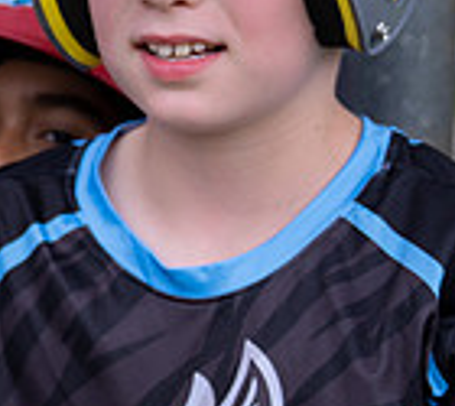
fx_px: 4257
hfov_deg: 5.9
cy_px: 250
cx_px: -512
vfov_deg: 5.5
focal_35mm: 302
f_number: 2.8
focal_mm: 70
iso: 160
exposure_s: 1/400
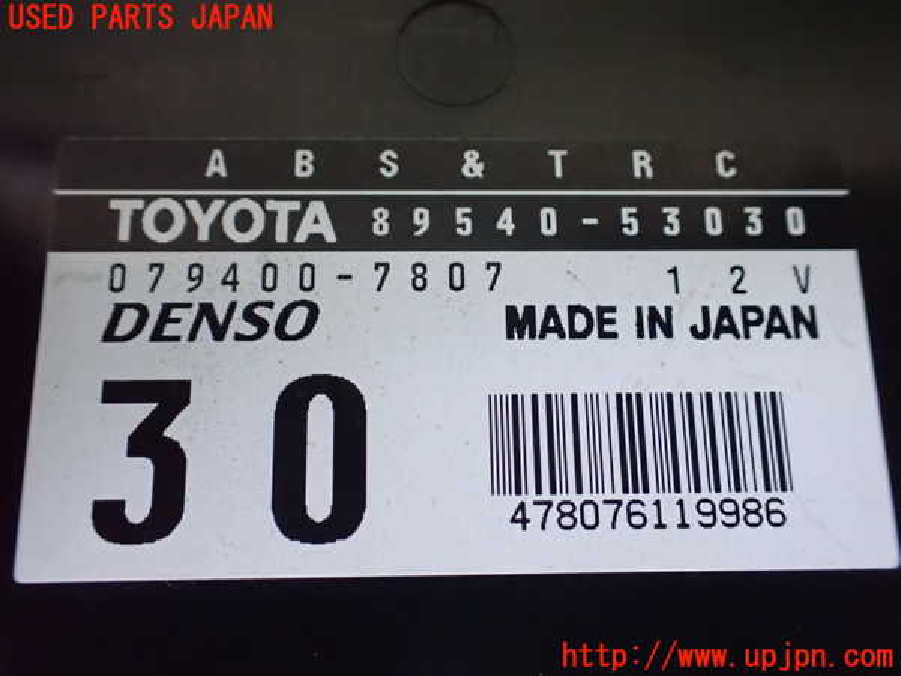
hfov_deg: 60.0
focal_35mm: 30
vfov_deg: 46.8
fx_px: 781
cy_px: 338
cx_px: 450
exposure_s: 1/30
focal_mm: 5.4
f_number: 2.3
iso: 1600
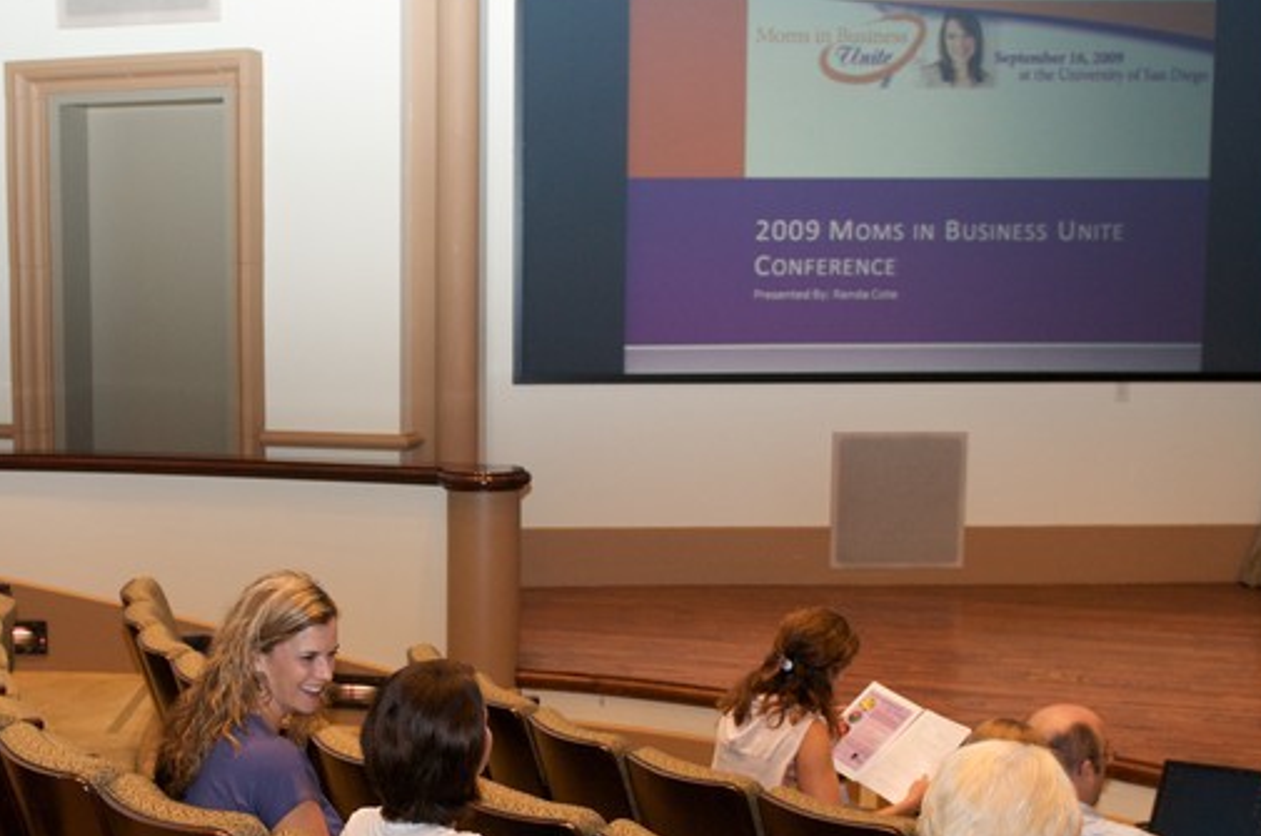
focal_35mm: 57
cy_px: 544
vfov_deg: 23.6
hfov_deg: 34.6
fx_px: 1993
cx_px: 375
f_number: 2.8
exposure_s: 1/160
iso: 640
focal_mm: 24
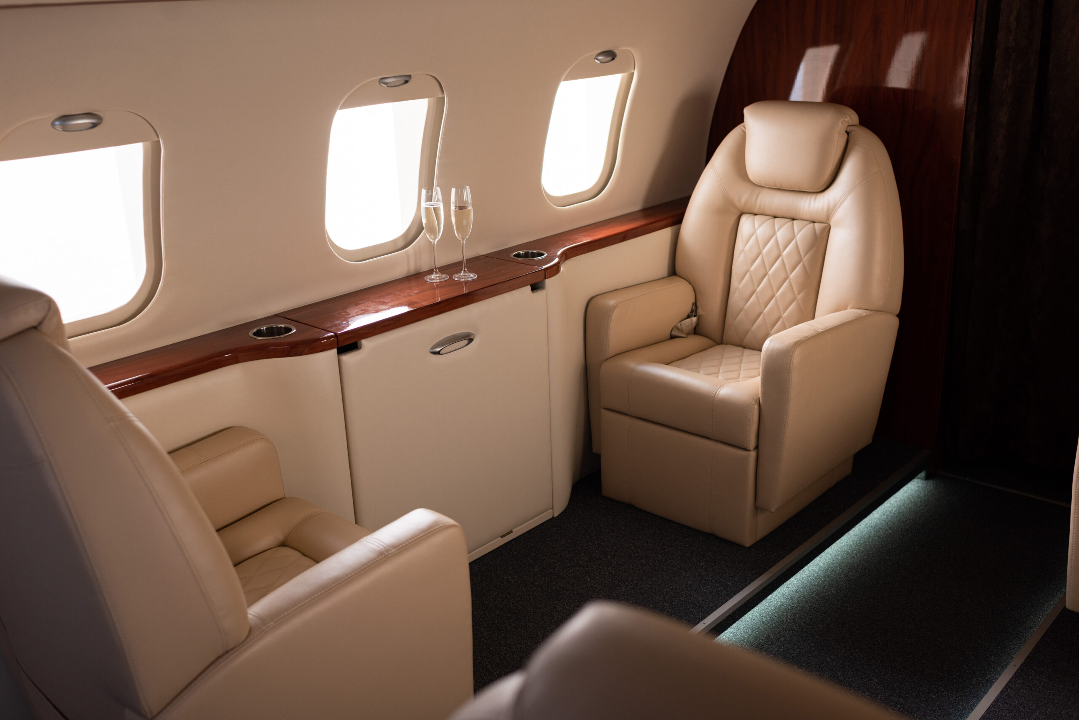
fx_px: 1049
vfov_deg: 37.9
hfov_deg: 54.4
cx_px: 540
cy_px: 360
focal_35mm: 35
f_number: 3.5
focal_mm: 35
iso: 320
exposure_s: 1/200
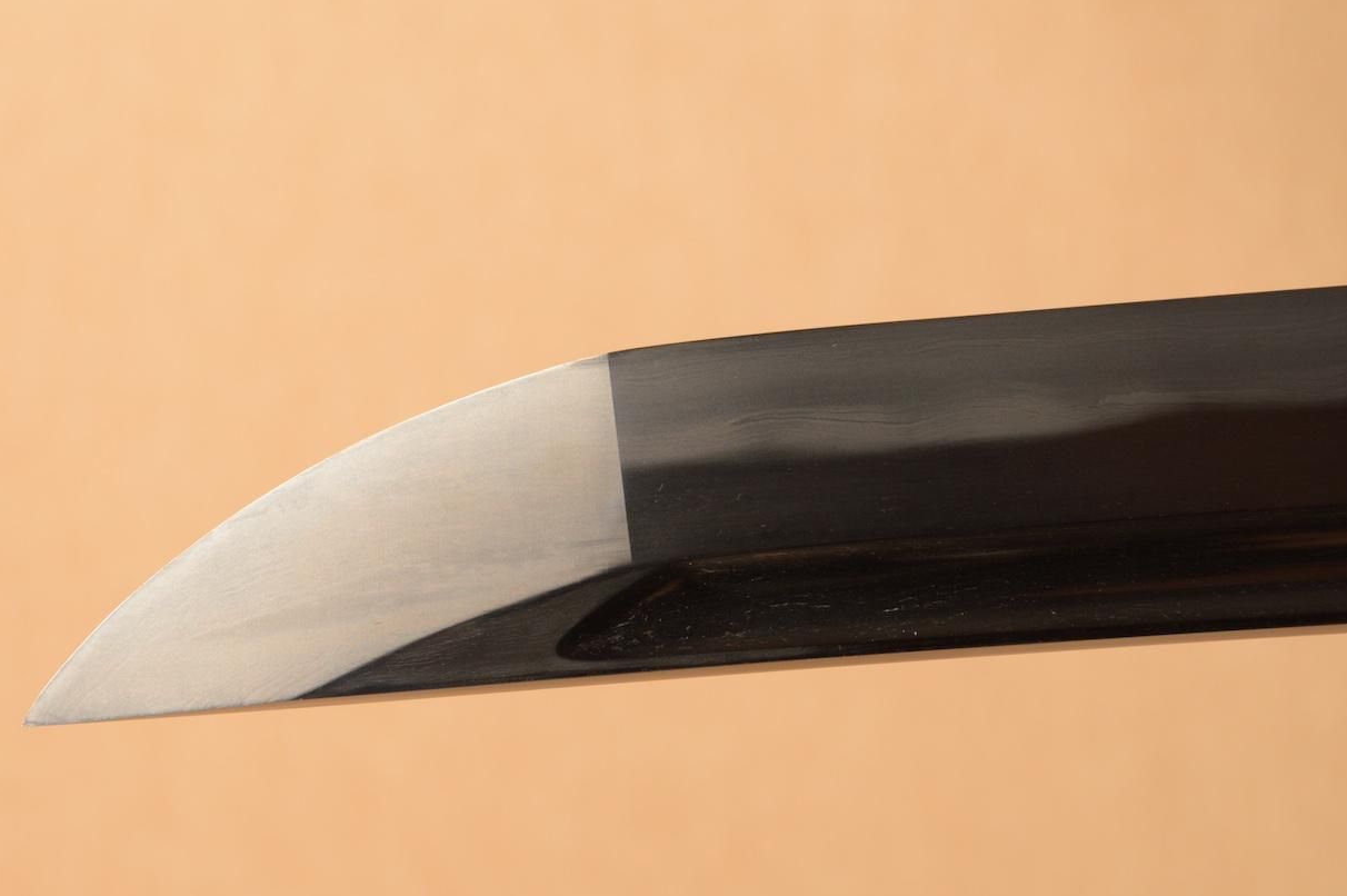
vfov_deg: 8.3
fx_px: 6153
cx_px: 577
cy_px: 442
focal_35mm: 165
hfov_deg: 12.5
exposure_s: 1/2
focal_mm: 95
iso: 400
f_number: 11
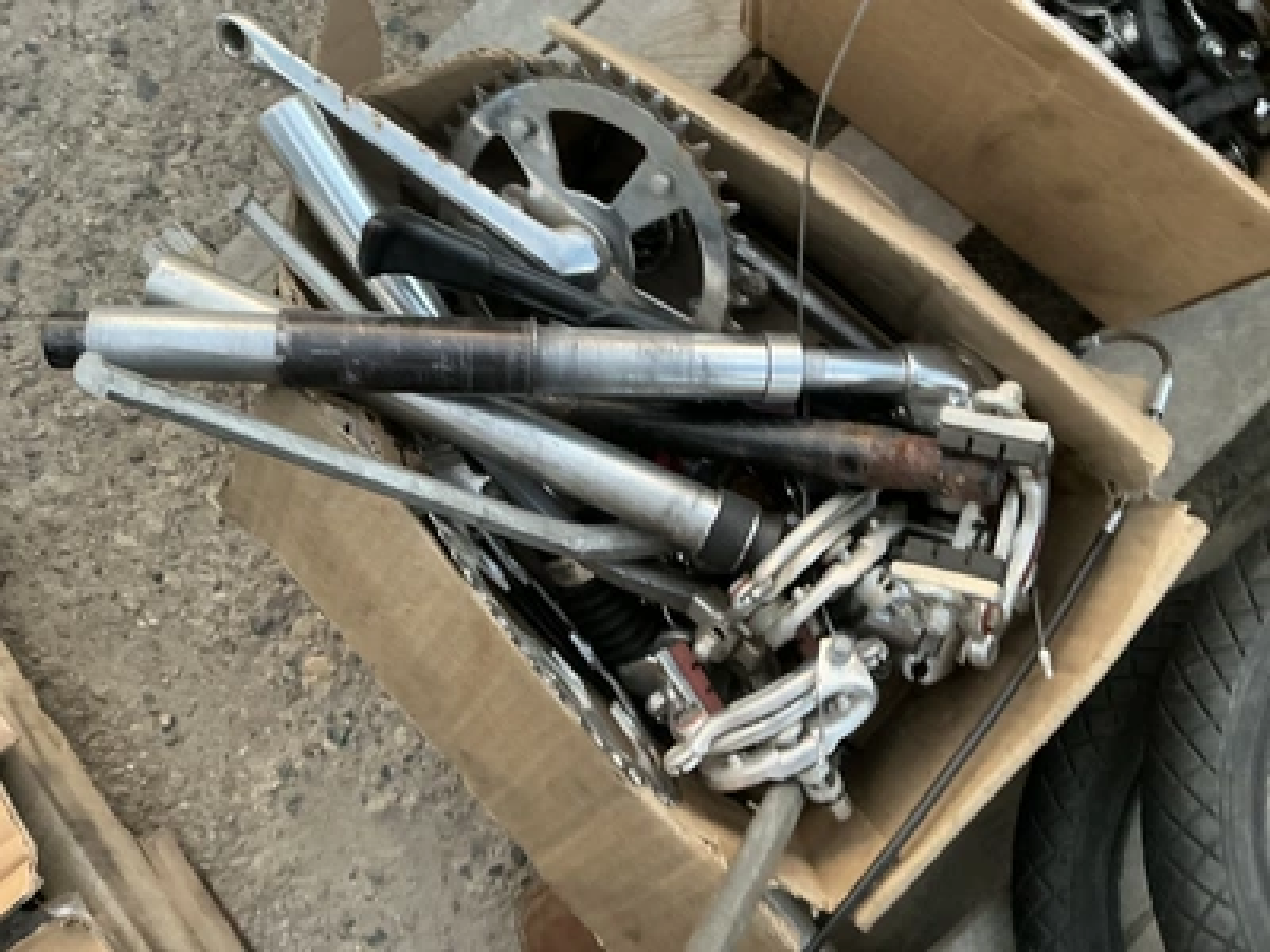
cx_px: 635
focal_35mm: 28
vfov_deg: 49.7
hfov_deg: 63.4
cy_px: 476
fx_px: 1027
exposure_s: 1/60
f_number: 1.8
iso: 160
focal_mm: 3
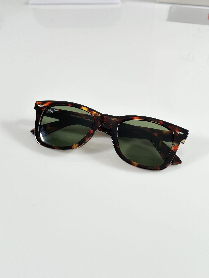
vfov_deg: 39.7
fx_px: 386
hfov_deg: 30.3
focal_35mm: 48
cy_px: 139
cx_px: 104
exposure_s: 1/121
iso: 80
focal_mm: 6.86
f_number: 1.78
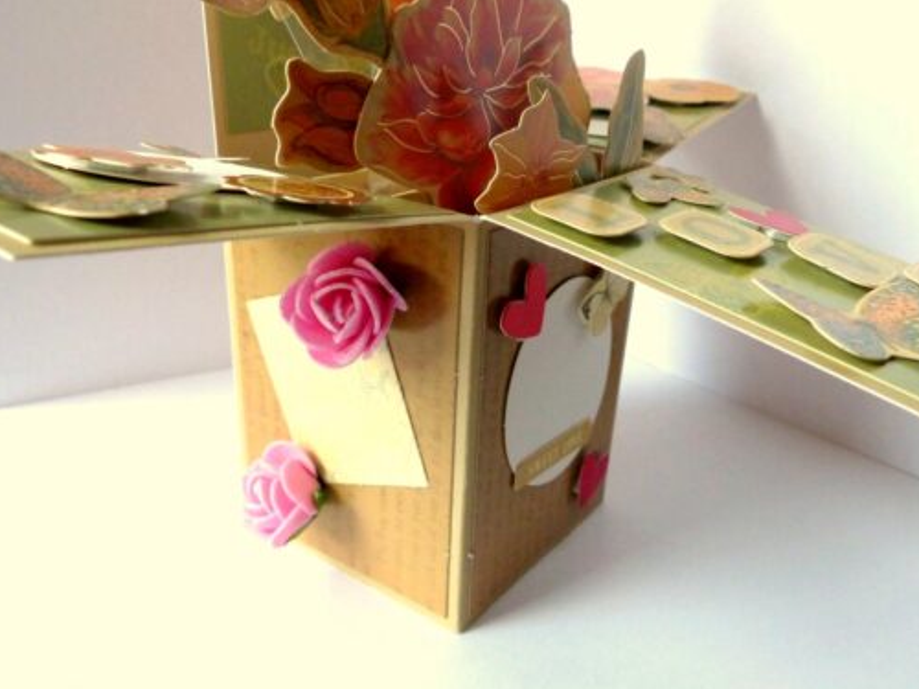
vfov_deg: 46.8
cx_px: 458
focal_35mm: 30
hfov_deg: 60.0
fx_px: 796
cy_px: 323
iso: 400
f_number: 3.2
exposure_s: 1/320
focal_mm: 4.5
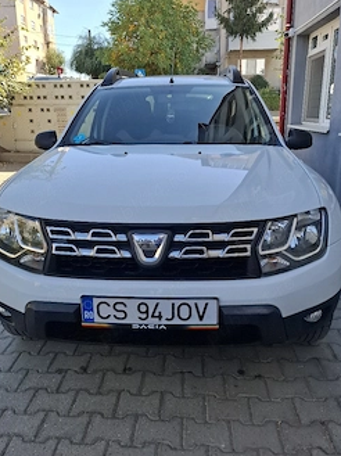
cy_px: 219
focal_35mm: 28
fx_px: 368
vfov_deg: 63.5
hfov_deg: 49.7
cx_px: 170
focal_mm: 5.54
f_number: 1.8
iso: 50
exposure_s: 1/833
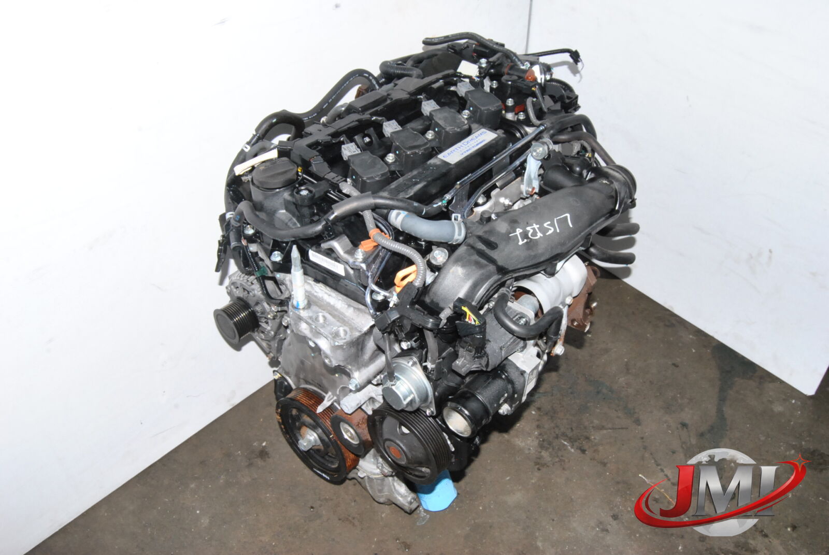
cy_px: 278
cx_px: 414
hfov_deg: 61.9
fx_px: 692
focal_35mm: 30
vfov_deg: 43.7
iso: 800
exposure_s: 1/200
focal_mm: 20
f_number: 16
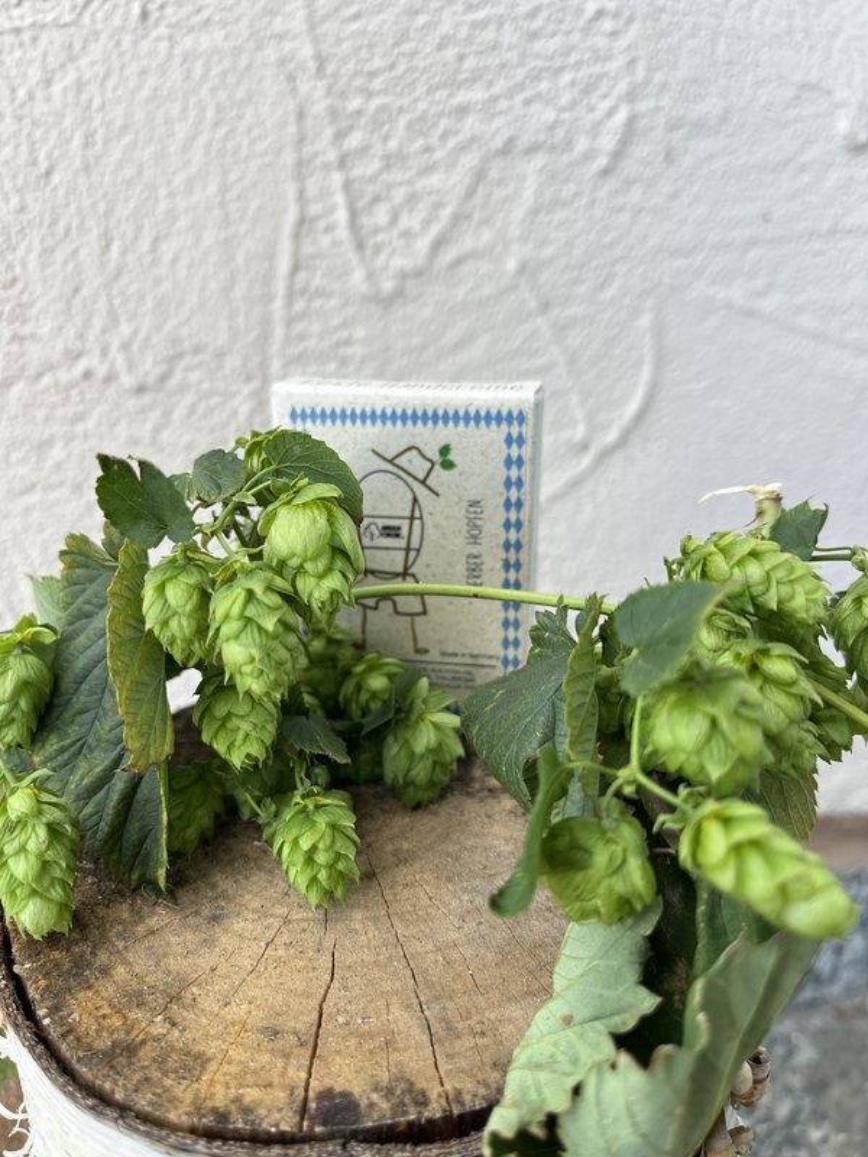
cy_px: 578
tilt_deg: -13.3
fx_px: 869
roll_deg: +2.4
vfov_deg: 67.3
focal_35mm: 26
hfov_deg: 53.1
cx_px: 434
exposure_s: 1/122
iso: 32
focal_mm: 5.1
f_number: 1.6
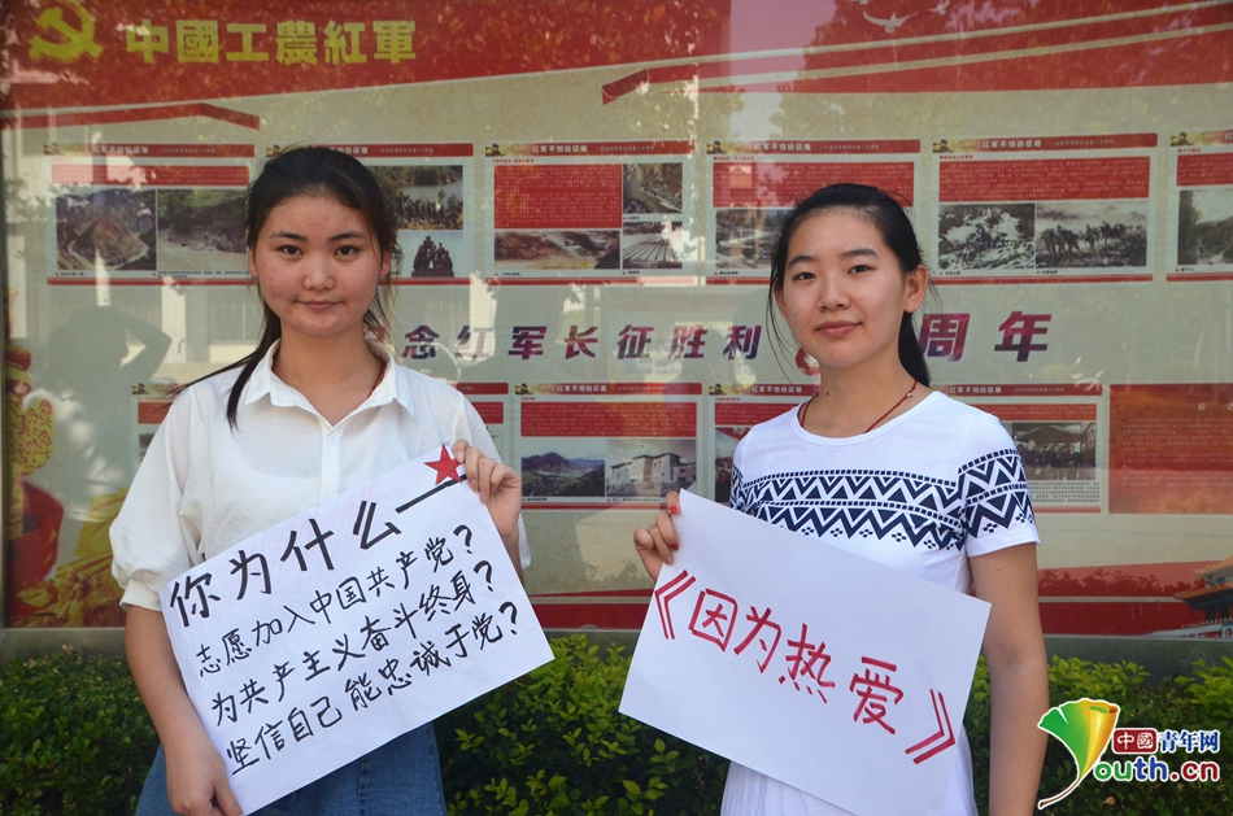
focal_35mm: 44
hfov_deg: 45.0
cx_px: 616
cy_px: 408
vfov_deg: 30.7
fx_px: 1487
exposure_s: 1/250
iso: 200
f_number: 8
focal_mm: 29
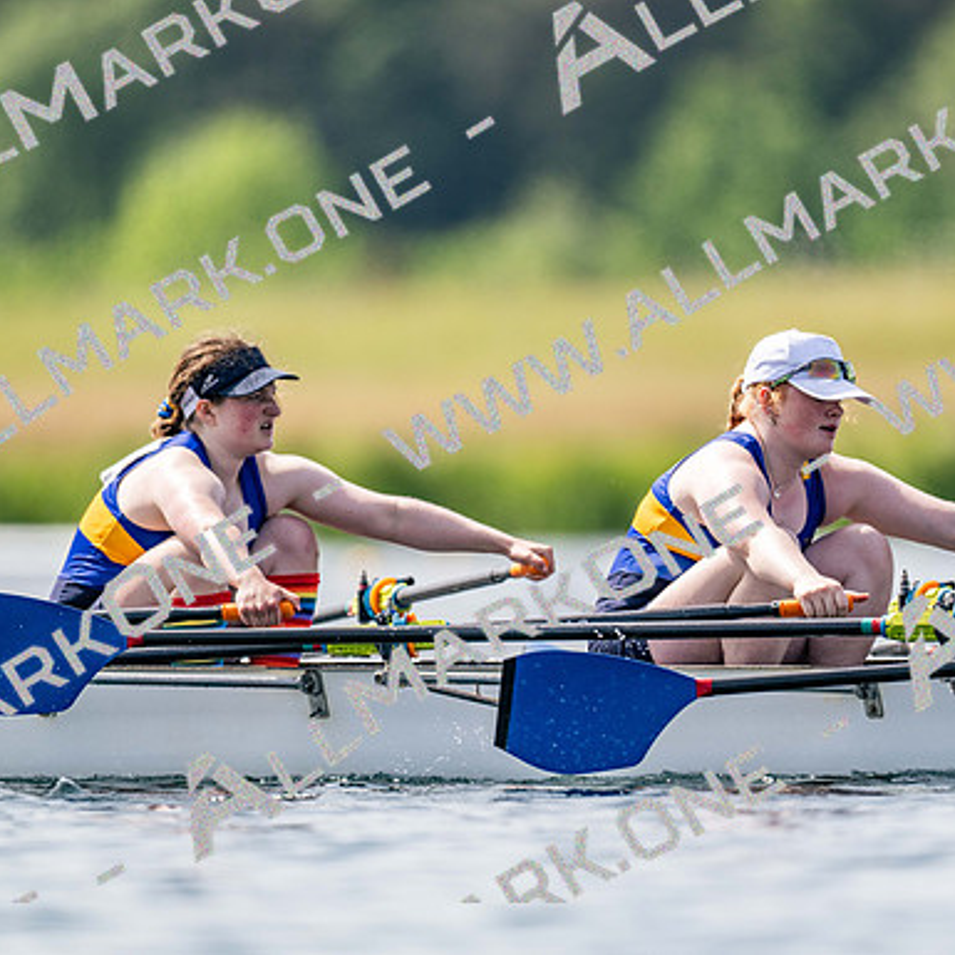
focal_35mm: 769
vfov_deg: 2.3
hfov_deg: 2.3
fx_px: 24003
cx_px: 690
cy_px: 478
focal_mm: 600
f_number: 4
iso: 220
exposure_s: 1/2500
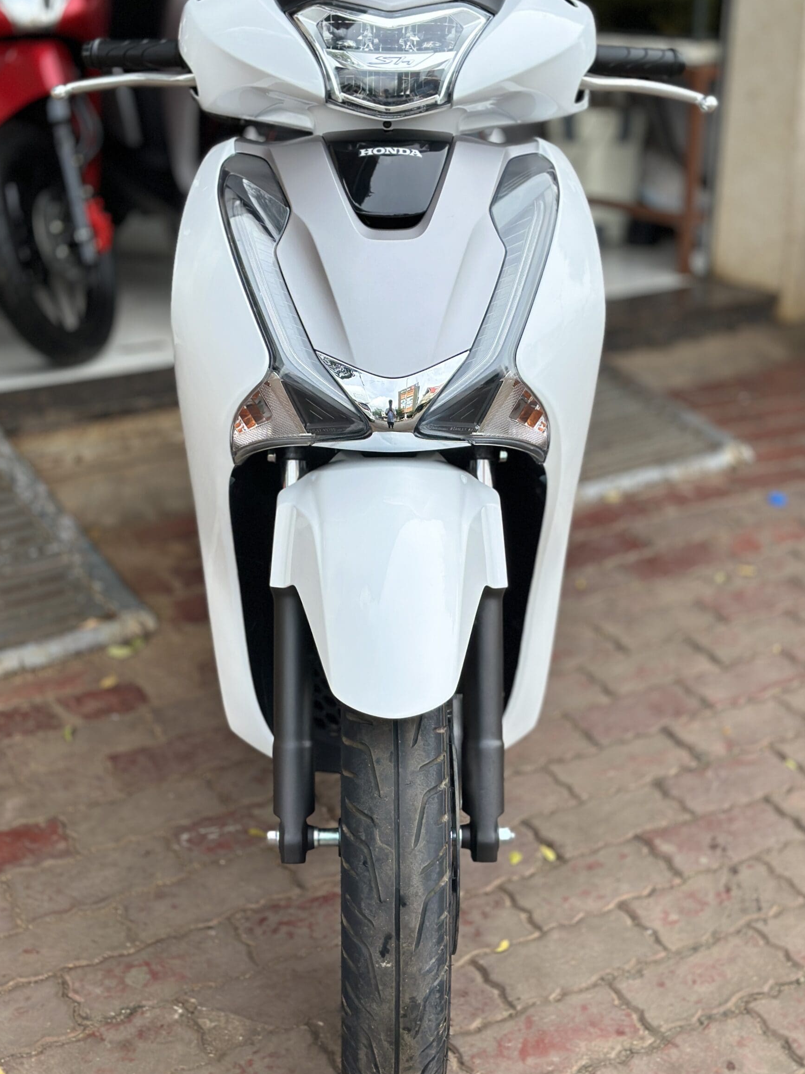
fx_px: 1643
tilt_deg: -18.3
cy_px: 494
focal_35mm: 53
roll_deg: -1.7
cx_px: 378
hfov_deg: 27.5
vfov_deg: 36.1
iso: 80
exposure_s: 1/2410
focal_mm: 6.86
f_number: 1.78
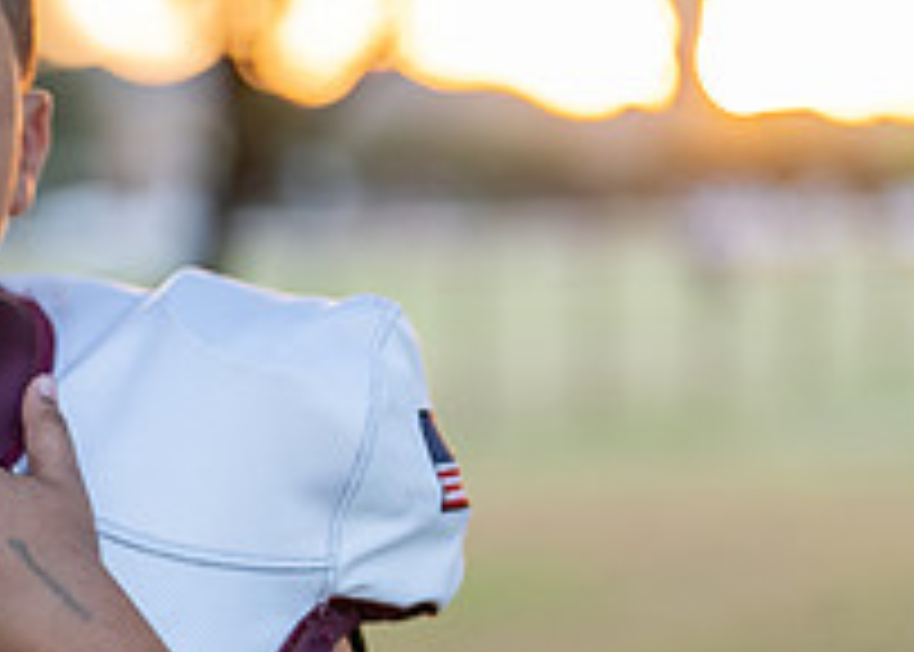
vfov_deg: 9.5
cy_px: 571
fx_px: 3894
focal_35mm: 150
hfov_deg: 13.0
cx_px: -203
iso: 200
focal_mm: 50
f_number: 1.2
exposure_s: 1/500
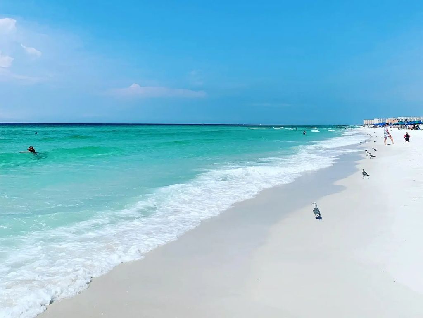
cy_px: 159
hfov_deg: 67.3
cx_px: 212
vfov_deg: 53.1
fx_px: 318
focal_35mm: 26
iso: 25
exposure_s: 1/6061
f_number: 1.8
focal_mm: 4.25
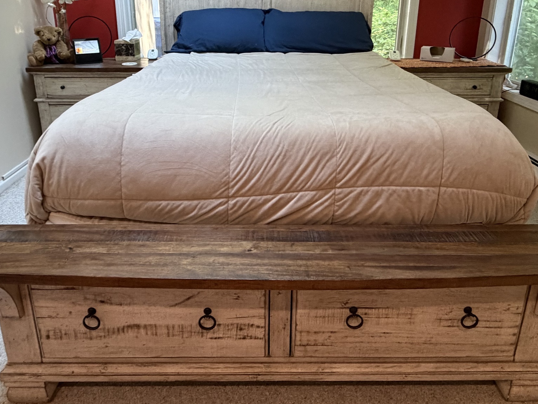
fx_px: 404
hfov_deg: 67.3
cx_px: 265
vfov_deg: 51.3
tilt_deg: -15.5
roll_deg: +1.1
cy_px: 111
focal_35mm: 26
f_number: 2.2
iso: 400
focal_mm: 2.22
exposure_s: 1/60
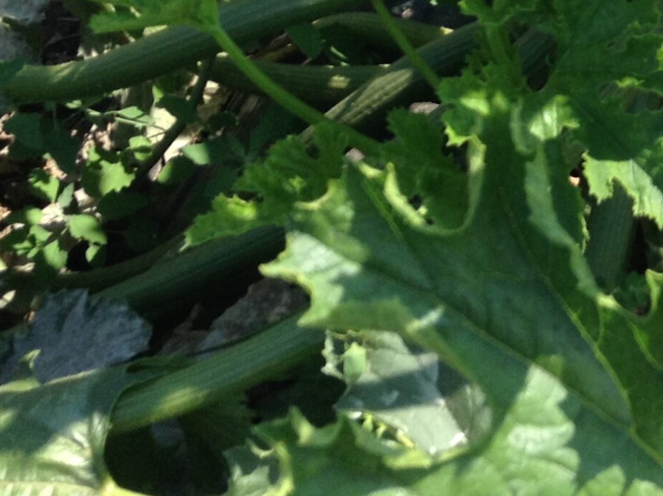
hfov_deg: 20.5
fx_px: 1760
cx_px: 690
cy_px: -121
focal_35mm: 92
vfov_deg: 15.4
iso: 25
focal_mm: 3.3
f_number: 2.4
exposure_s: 1/495
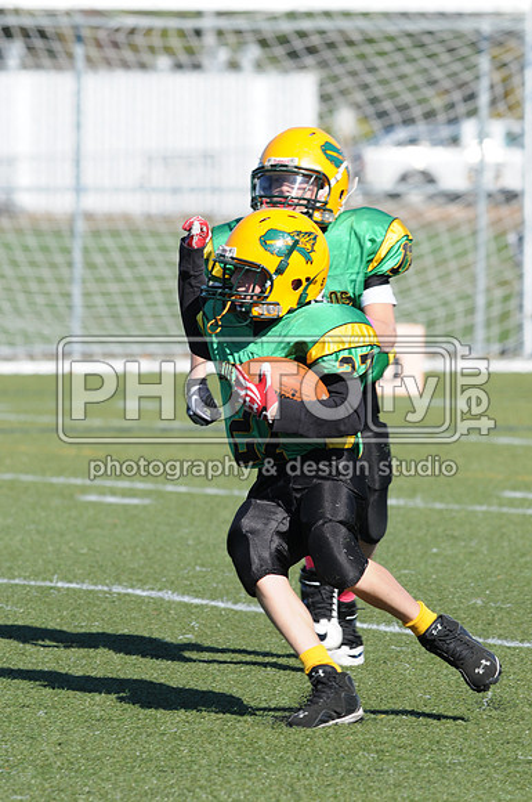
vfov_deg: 4.6
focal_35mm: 450
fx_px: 10004
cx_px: 266
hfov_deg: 3.0
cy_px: 401
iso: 200
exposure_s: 1/500
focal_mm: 300
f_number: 8
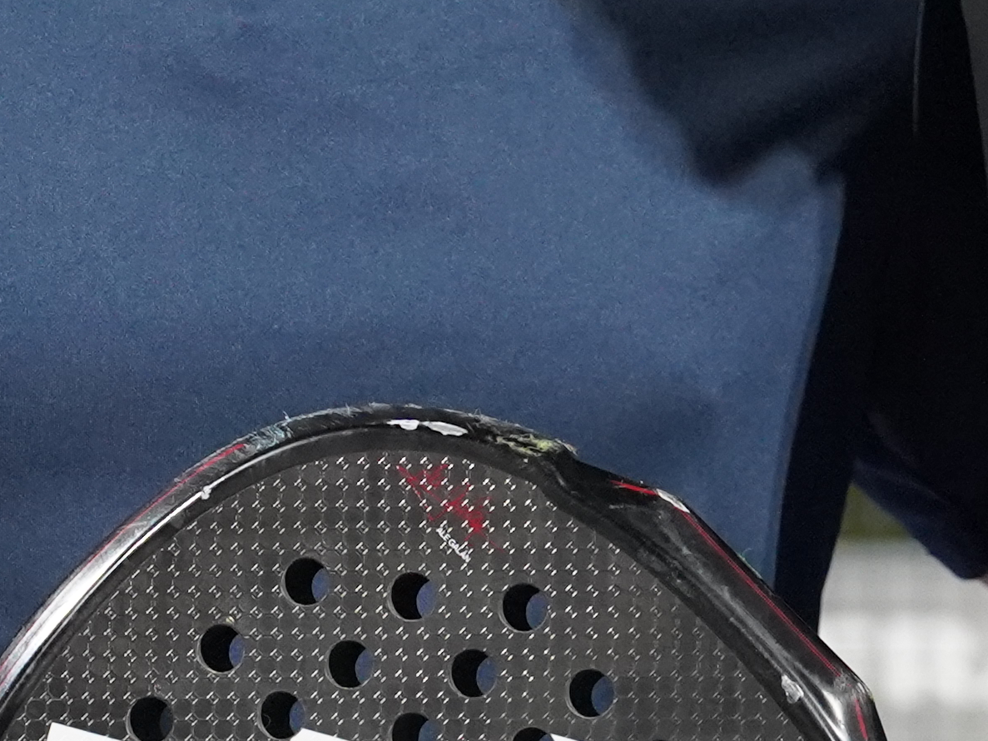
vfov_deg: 6.1
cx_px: 1144
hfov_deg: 8.1
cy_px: 179
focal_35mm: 243
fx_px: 6935
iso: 5000
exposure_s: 1/160
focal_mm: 50
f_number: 4
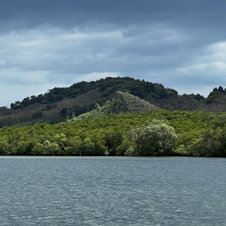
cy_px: 101
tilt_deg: +3.7
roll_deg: +1.0
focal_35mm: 123
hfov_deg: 14.2
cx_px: 99
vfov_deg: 14.2
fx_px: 909
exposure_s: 1/573
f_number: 2.8
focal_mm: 9
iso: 32
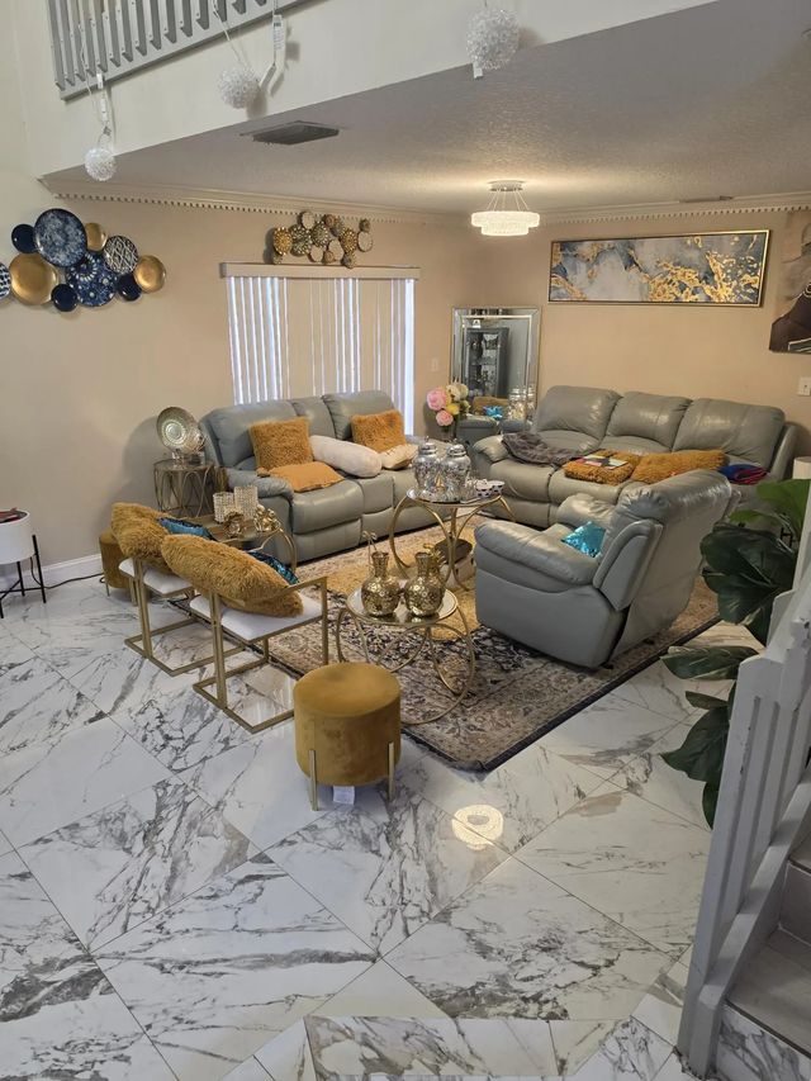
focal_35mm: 23
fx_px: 718
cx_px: 406
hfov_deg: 58.9
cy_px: 540
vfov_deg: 73.9
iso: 125
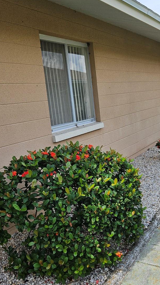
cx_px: 103
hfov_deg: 31.8
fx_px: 279
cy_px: 138
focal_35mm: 37
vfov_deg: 54.0
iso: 25
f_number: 1.8
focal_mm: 5.4
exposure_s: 1/1114
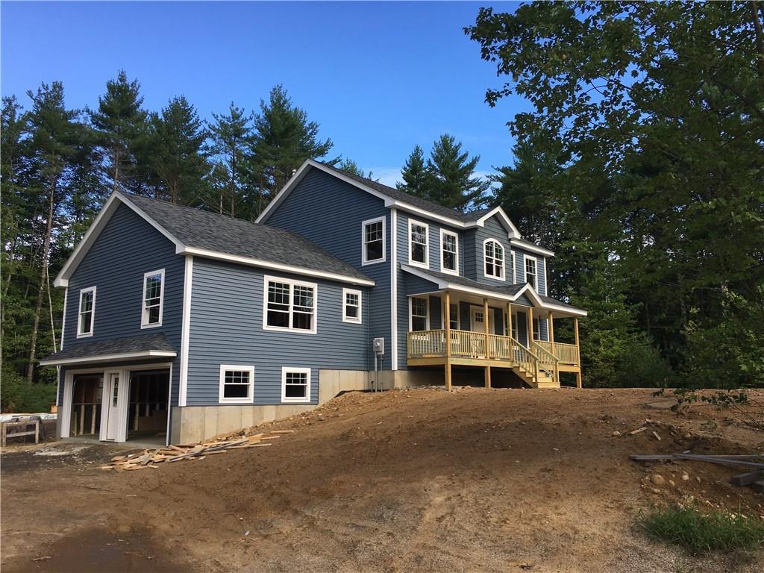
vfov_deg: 48.2
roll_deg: +0.0
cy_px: 286
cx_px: 382
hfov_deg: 61.7
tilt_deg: +9.8
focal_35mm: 29
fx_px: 640
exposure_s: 1/455
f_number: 2.2
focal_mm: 4.15
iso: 25
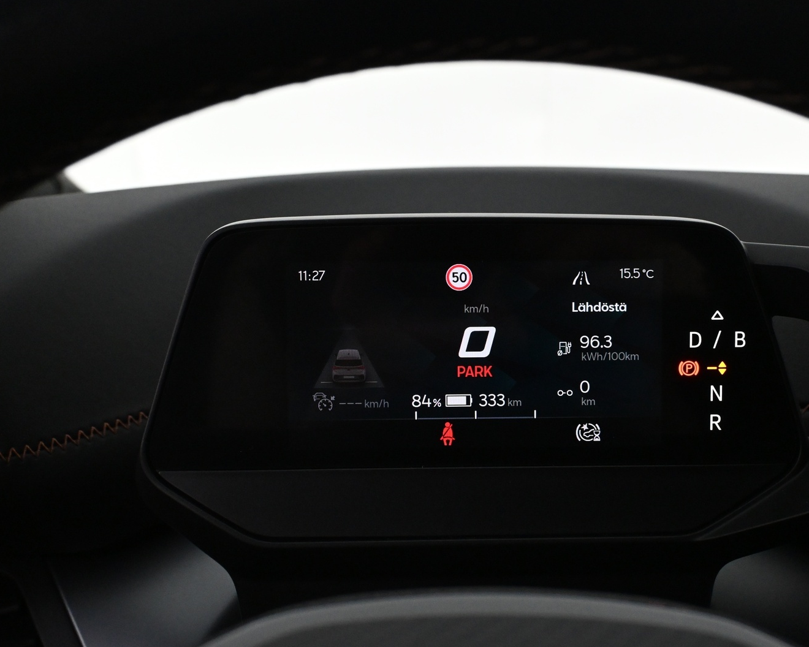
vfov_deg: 39.2
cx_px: 469
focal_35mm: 38
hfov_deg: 47.8
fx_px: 910
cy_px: 327
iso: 4000
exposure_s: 1/100
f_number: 5
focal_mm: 22
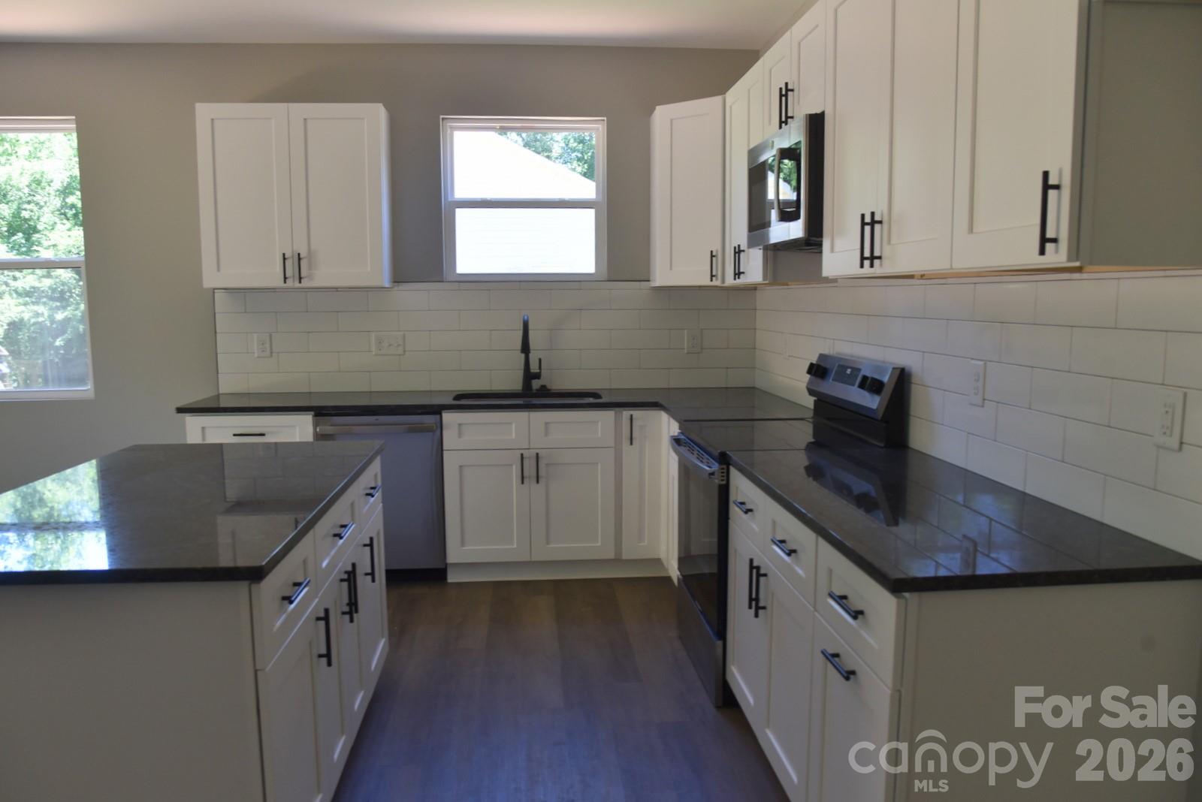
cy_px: 401
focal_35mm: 24
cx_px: 601
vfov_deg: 53.2
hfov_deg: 73.7
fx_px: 802
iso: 640
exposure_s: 1/80
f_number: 4.5
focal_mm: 24
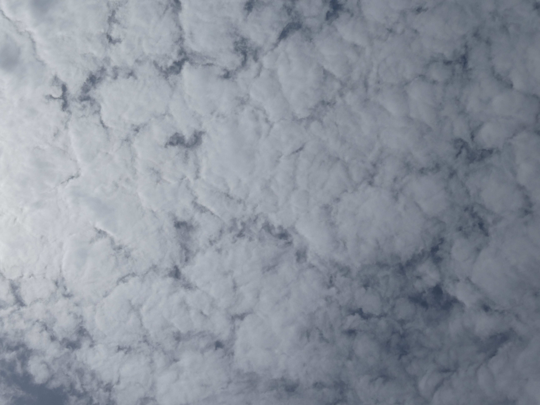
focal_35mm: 57
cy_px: 202
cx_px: 270
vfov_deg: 25.7
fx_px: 889
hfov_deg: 33.8
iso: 80
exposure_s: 1/1600
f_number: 8
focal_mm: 10.3
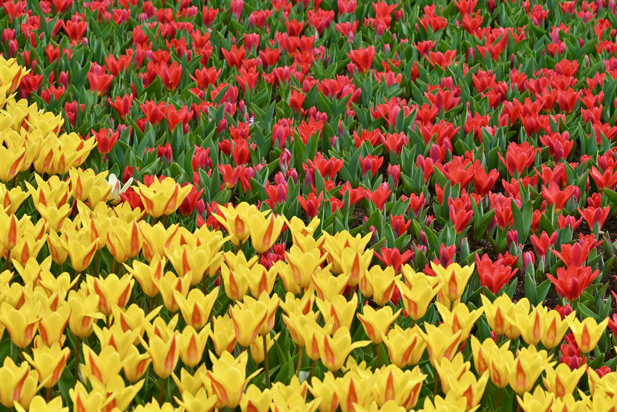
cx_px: 308
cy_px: 206
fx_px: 3429
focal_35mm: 200
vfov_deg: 6.9
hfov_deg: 10.3
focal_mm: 200
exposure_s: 1/20
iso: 100
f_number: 27
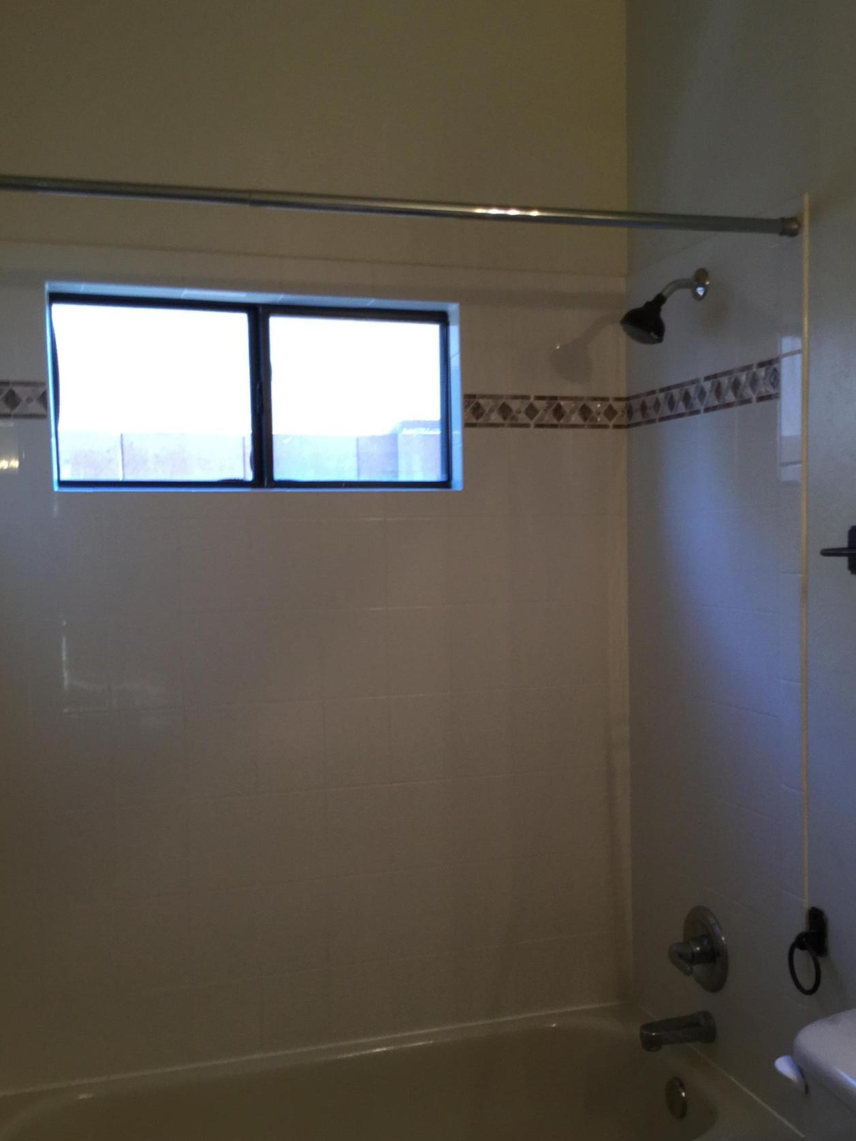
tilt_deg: -3.7
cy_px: 607
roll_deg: -1.1
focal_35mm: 37
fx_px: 1220
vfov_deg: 50.1
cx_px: 467
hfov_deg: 38.6
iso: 40
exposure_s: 1/30
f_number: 2.4
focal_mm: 3.3
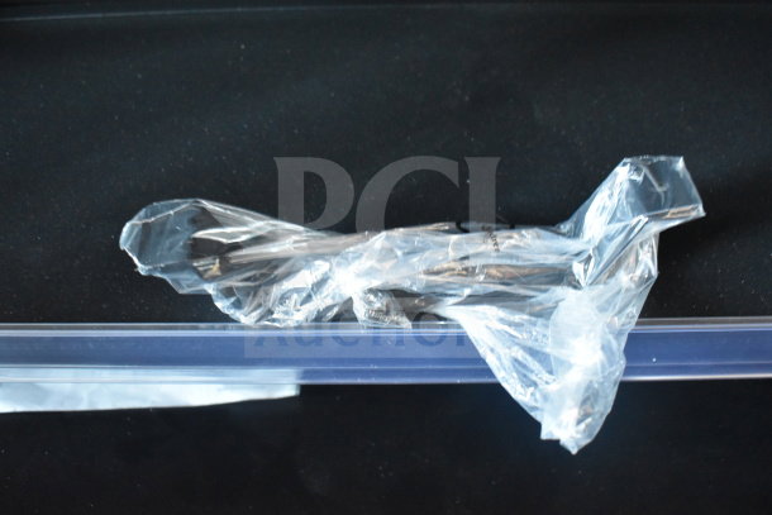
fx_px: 676
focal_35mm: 32
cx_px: 386
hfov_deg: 59.5
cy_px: 258
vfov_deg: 41.7
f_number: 3.8
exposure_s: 1/30
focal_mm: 21
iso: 4500
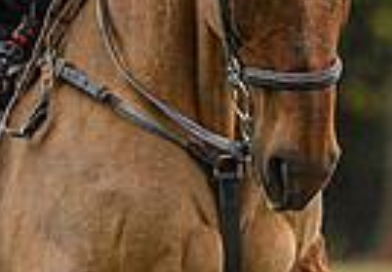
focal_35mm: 1101
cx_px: 226
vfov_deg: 1.3
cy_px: -95
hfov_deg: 1.8
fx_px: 12141
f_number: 3.5
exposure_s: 1/640
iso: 800
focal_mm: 185
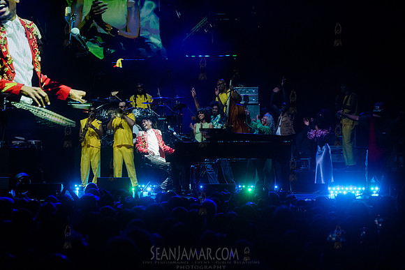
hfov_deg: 16.6
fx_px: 1390
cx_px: 208
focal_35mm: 124
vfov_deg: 11.1
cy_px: 146
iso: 6400
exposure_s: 1/2500
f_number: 4.5
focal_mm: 112
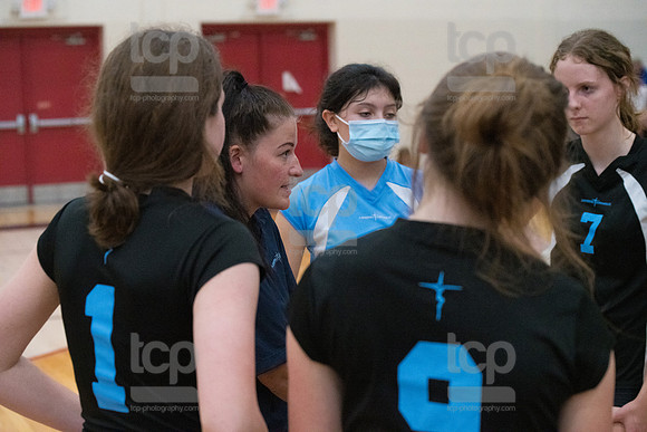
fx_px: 1348
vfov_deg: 18.2
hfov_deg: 27.0
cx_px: 324
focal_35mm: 75
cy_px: 216
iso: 6400
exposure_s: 1/1000
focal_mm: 75
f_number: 4.5
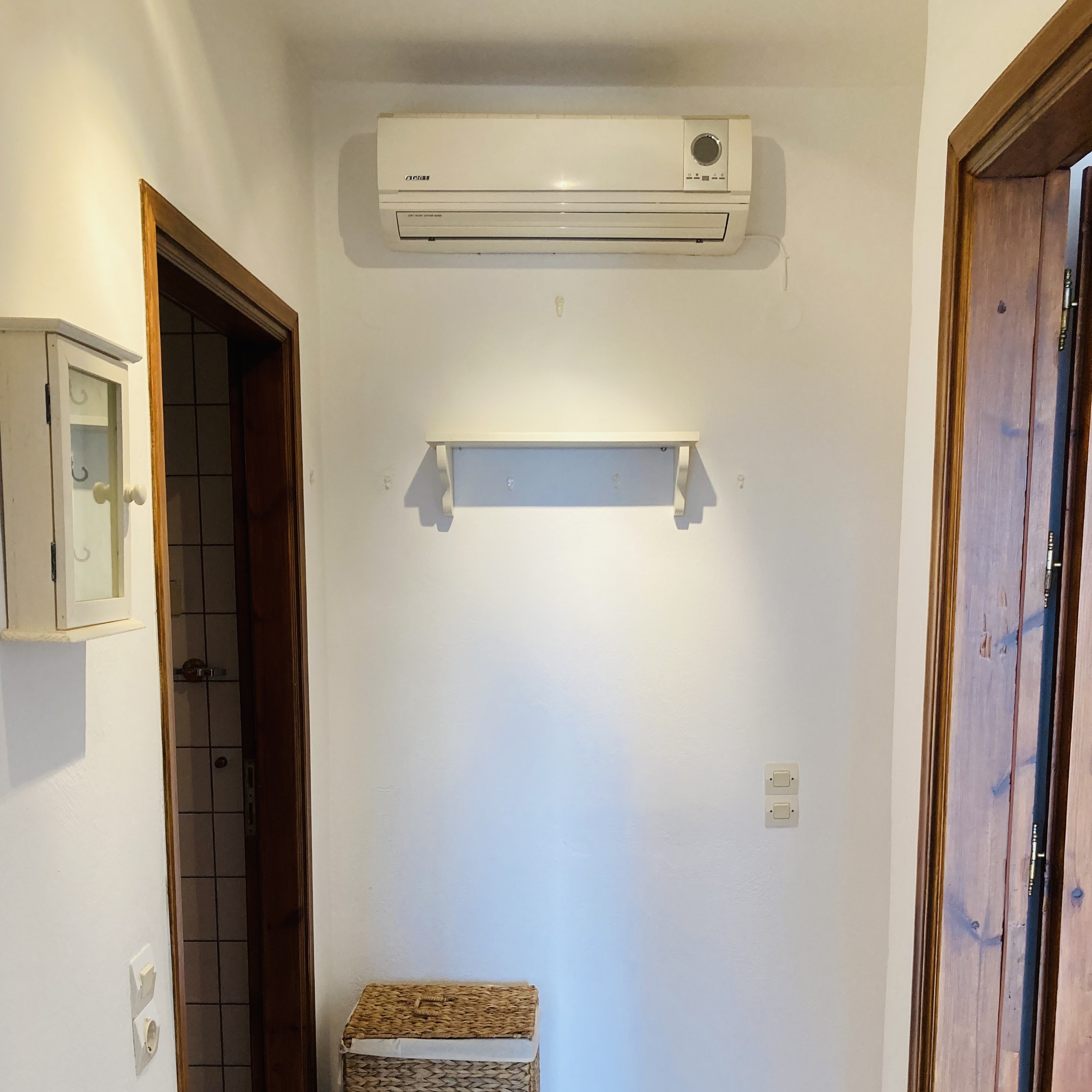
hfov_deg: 48.4
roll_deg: -0.2
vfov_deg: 47.8
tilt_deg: -7.4
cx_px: 531
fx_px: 1213
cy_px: 710
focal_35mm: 34
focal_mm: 3.99
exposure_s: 1/50
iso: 100
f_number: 1.8
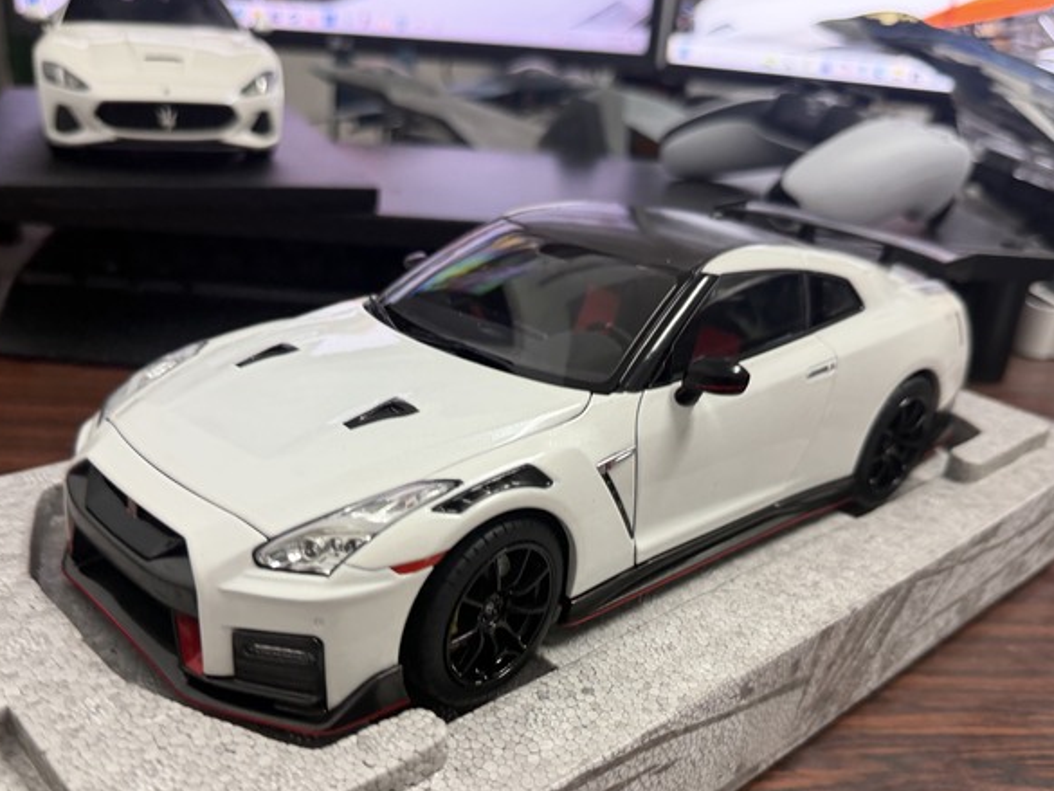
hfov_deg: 56.8
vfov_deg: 43.9
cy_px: 487
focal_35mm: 32
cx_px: 503
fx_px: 975
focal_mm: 6.76
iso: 160
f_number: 1.78
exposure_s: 1/60
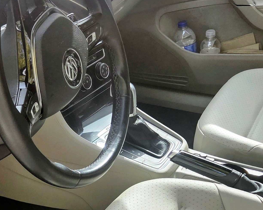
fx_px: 568
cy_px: 209
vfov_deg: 20.3
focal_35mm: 73
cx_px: 55
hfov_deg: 25.6
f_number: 1.8
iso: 80
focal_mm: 5.4
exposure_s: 1/1013
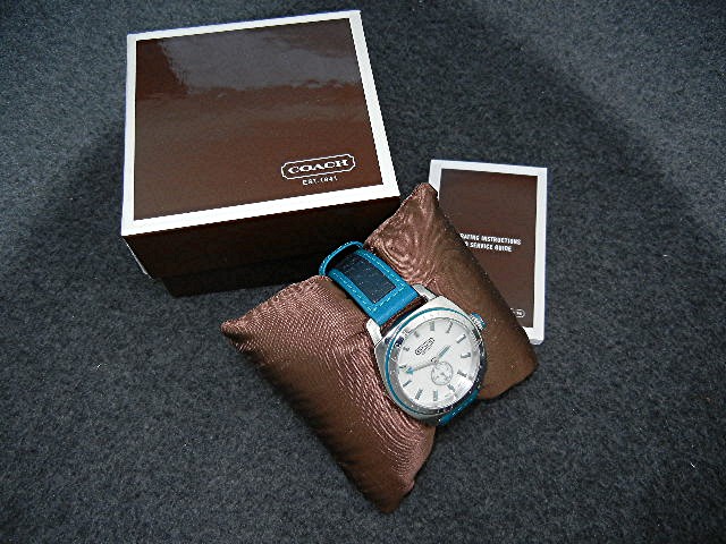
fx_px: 629
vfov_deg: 46.8
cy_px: 272
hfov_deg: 60.0
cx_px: 363
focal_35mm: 30
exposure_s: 1/30
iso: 341
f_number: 3.5
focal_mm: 5.4
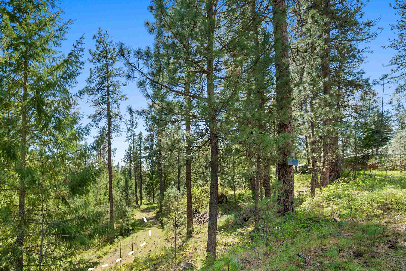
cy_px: 179
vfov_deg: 60.6
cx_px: 152
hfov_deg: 82.4
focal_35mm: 20
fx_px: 226
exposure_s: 1/13
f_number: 8
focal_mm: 14
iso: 100
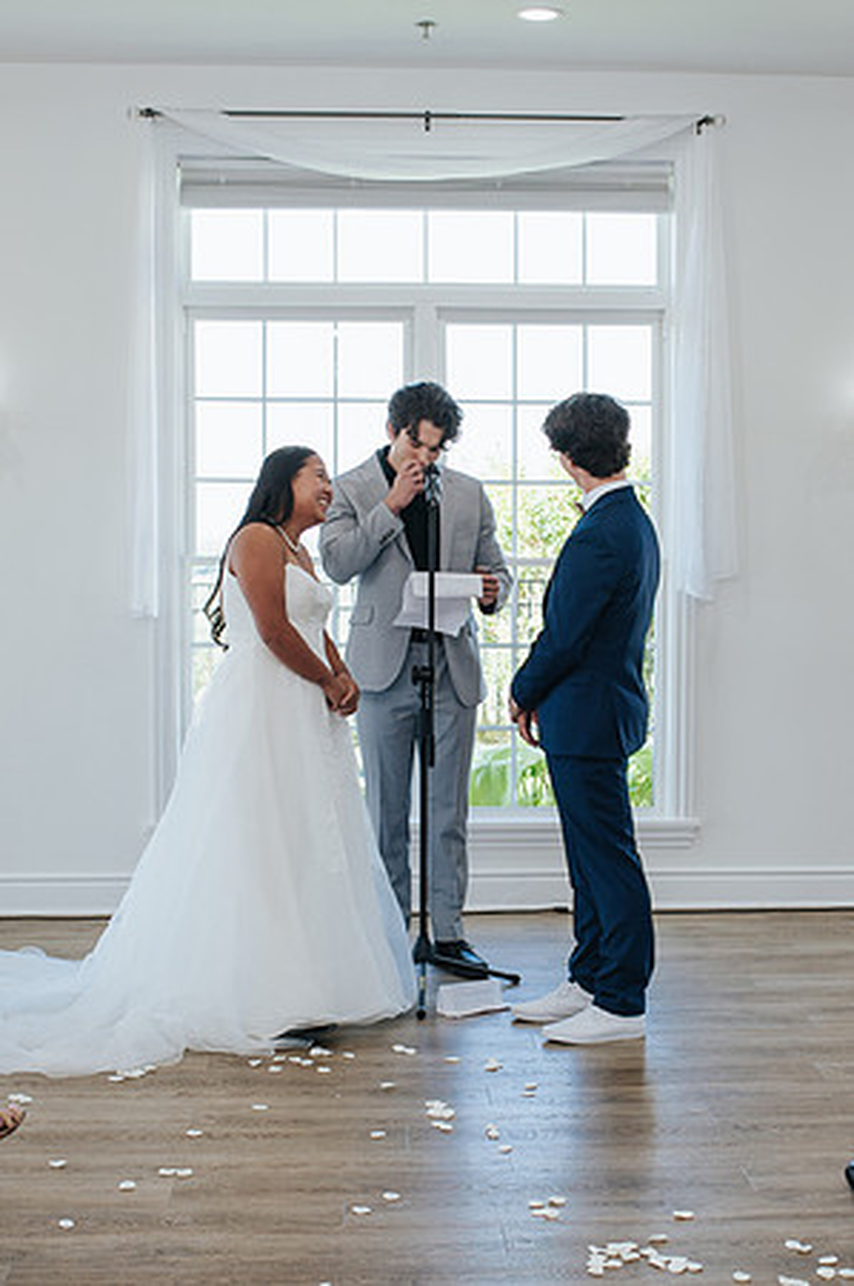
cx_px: 499
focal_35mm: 61
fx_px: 2163
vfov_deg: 33.0
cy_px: 741
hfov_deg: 22.3
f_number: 3.5
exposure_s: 1/200
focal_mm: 35
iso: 360
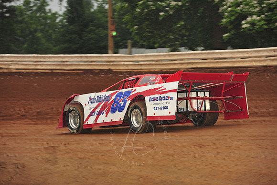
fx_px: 1538
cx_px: 138
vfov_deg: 6.9
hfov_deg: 10.3
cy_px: 92
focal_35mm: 200
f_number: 7.1
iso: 1250
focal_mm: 200
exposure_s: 1/320
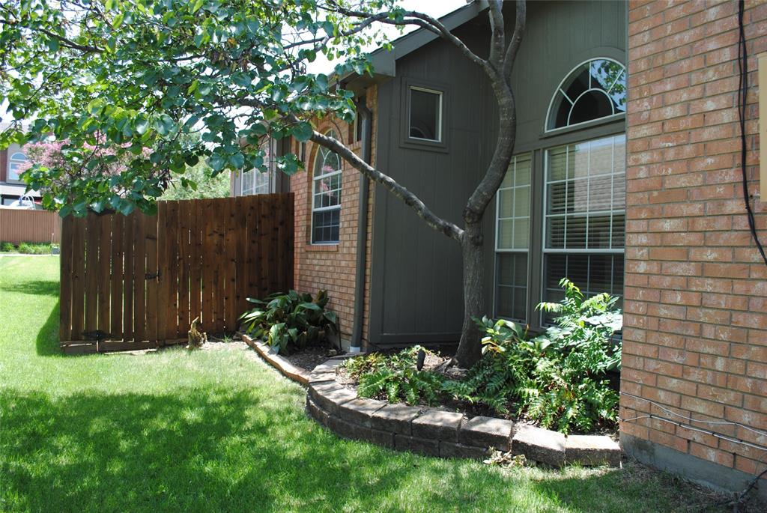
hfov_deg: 67.3
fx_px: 576
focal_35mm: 27
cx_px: 384
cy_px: 256
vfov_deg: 48.0
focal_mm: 18
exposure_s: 1/125
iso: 100
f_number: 5.6
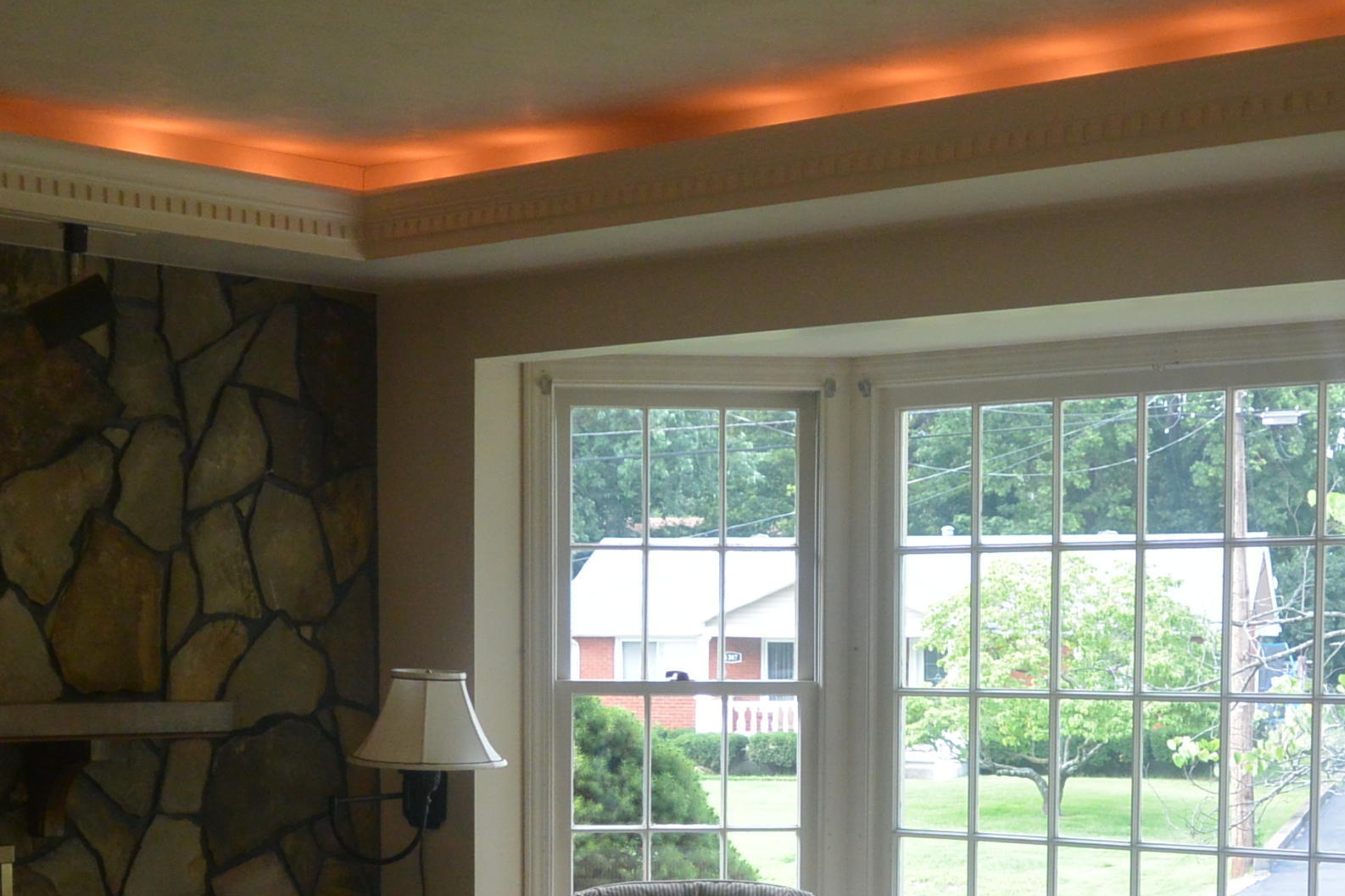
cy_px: 843
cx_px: 763
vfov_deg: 19.0
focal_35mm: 70
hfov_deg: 28.8
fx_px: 2615
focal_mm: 14
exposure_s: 1/100
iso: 400
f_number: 4
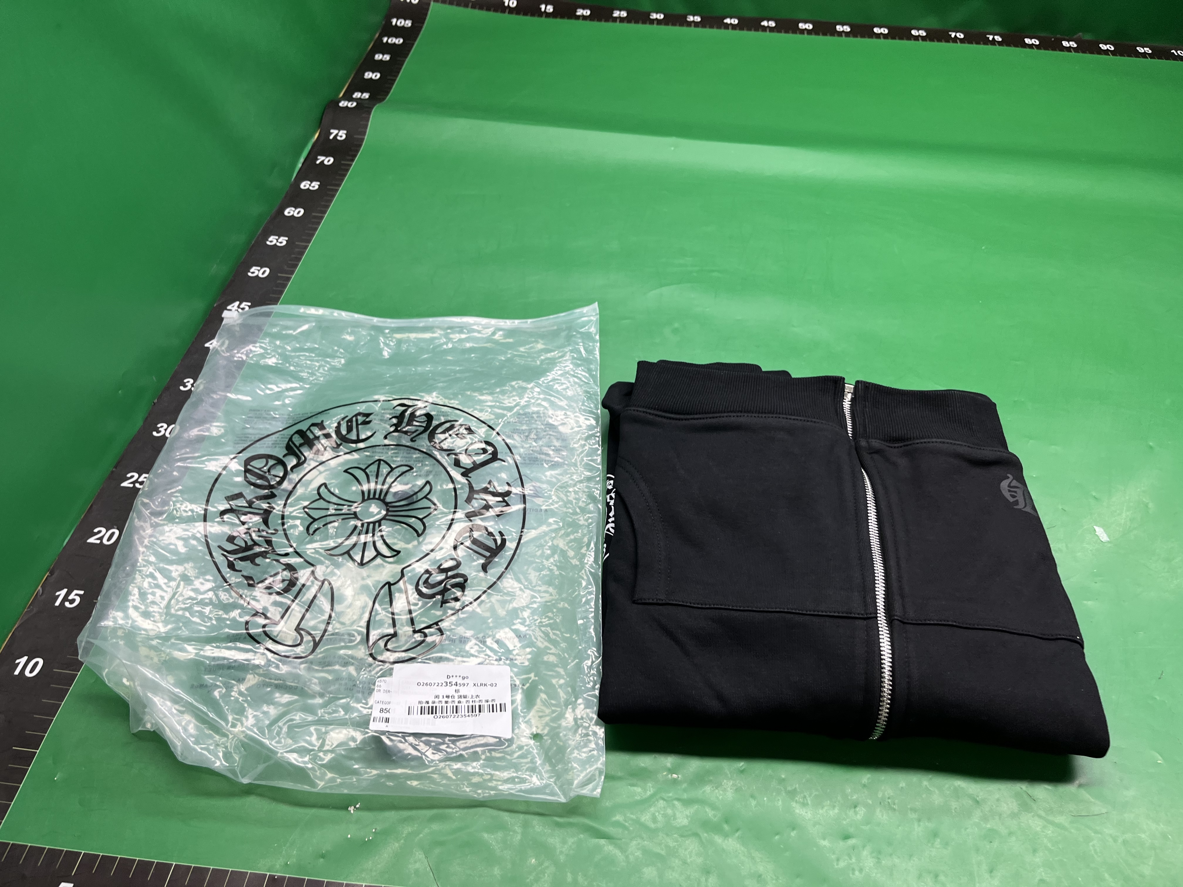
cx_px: 592
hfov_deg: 67.3
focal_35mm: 26
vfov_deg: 53.1
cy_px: 444
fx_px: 889
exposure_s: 1/121
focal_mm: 5.1
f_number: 1.6
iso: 80
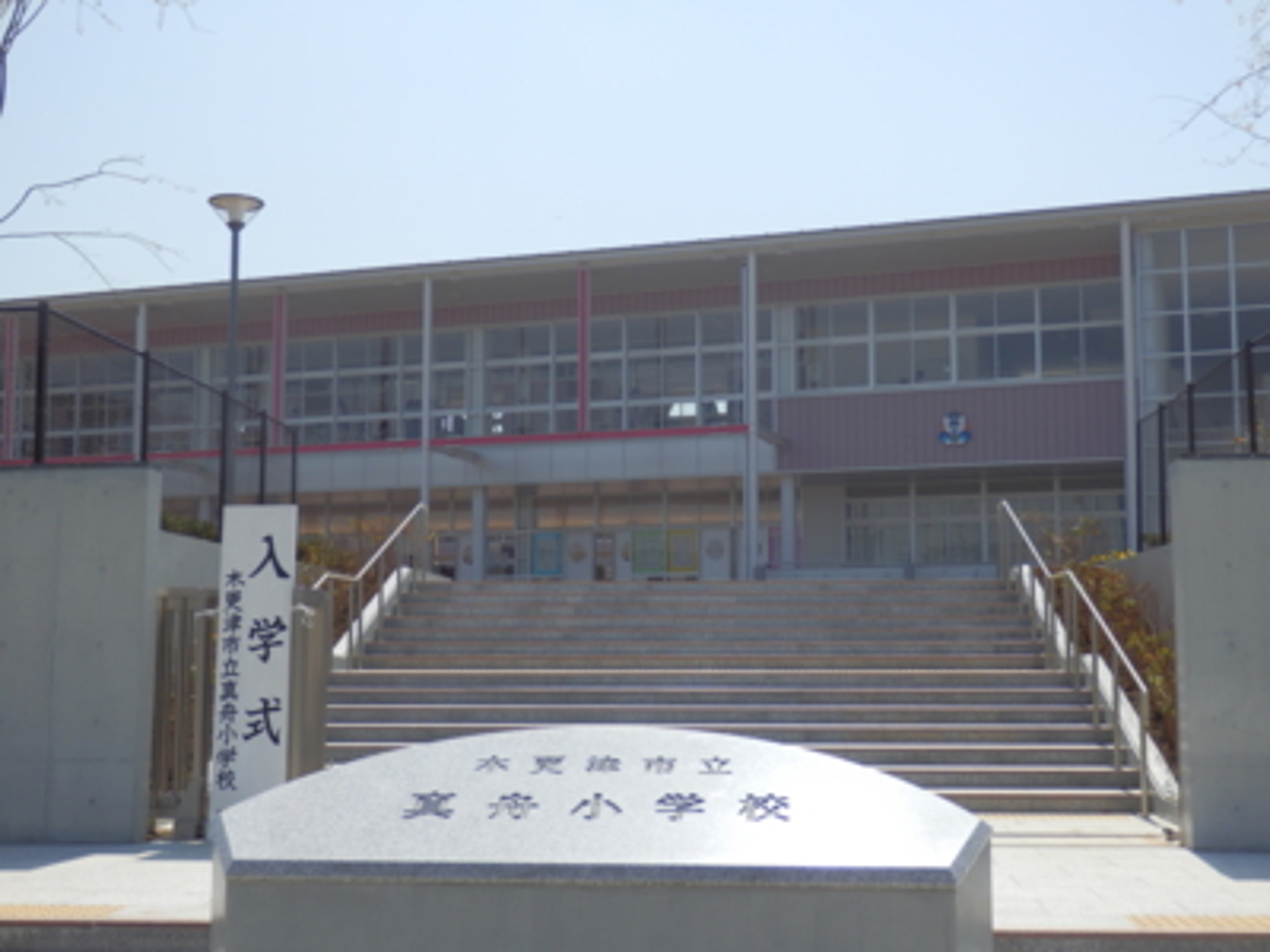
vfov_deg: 32.2
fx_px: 1651
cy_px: 476
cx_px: 635
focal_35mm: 45
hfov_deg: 42.1
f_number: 10.8
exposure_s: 1/125
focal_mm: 8
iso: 80
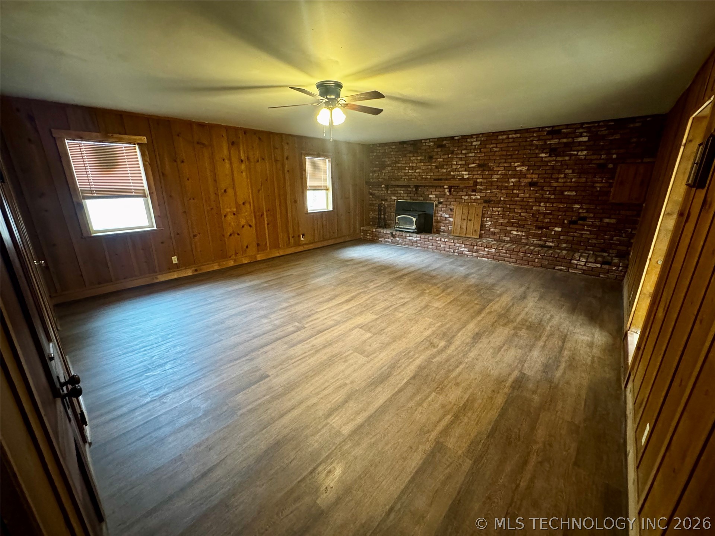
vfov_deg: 85.7
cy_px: 268
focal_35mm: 14
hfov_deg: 102.1
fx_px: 289
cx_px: 358
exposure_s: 1/40
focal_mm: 2.22
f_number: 2.2
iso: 1000
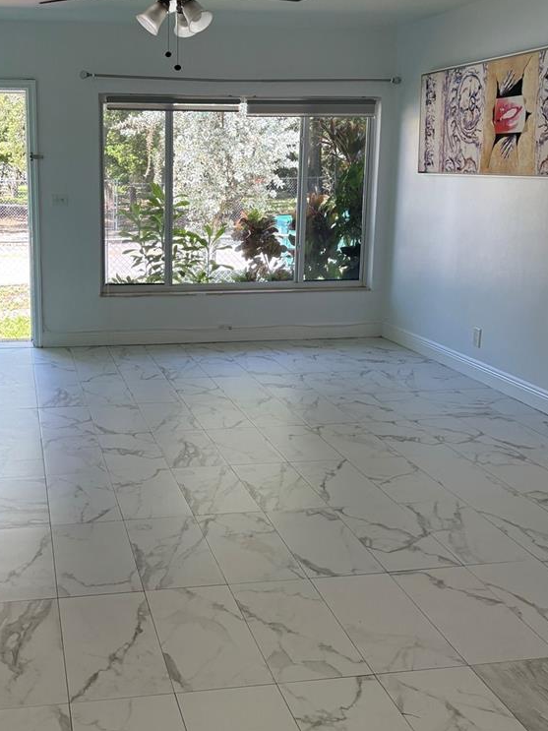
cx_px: 163
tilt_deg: -9.7
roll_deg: -0.2
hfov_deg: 33.9
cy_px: 333
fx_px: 887
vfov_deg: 44.8
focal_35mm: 42
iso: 100
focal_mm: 5.96
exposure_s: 1/232
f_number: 1.6
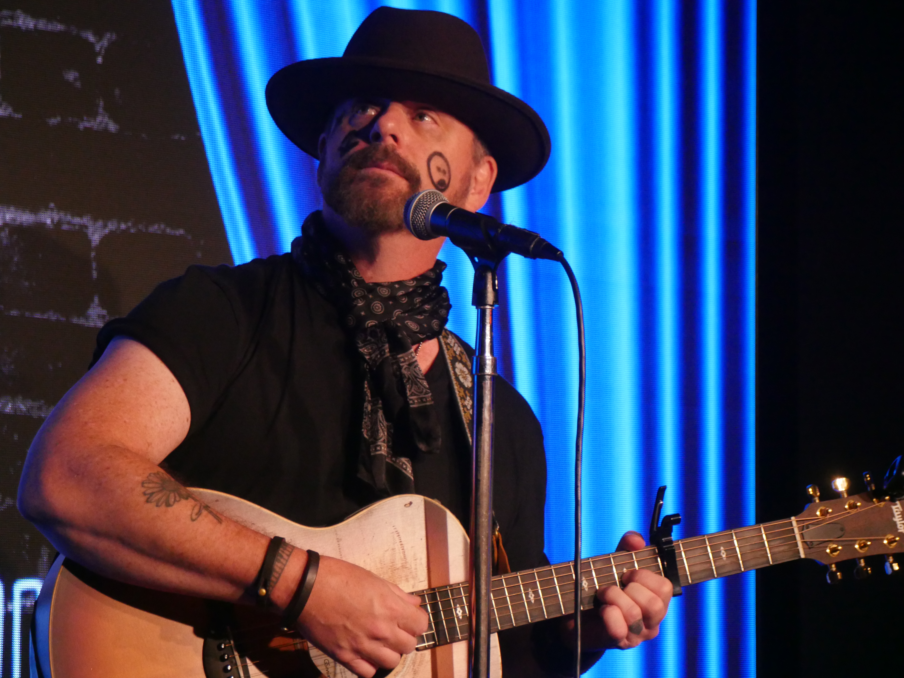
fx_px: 4178
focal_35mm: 160
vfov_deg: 9.3
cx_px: 452
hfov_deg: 12.3
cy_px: 339
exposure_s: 1/160
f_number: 5.1
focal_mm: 80
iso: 3200
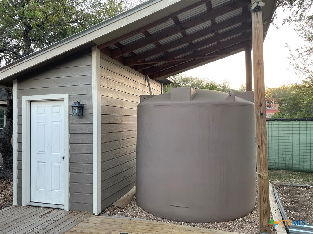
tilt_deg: +1.8
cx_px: 156
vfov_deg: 53.1
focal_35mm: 26
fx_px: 235
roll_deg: +1.7
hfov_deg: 67.3
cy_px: 117
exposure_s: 1/121
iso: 80
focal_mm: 4.2
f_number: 1.6
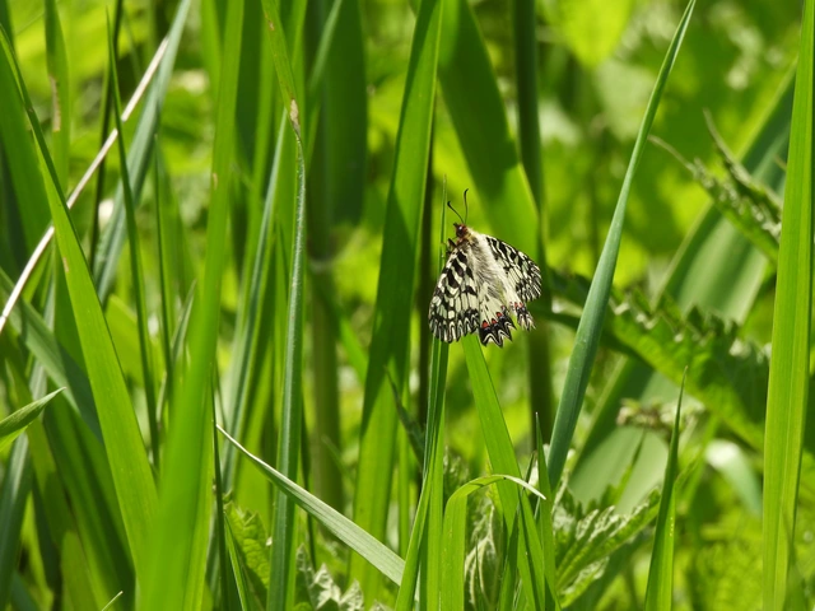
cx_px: 408
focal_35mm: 550
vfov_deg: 2.7
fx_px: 12949
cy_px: 306
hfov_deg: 3.6
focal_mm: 98.1
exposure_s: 1/200
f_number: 6.3
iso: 100
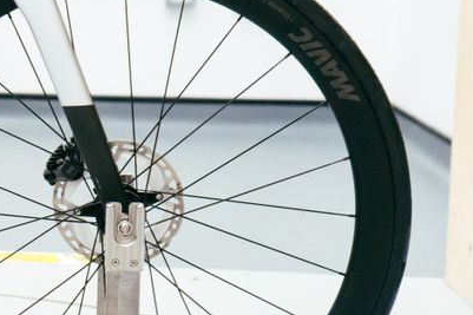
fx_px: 1720
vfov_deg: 10.4
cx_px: -241
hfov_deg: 14.6
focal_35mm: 131
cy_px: 64
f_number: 4.5
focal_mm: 41
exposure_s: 1/200
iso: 1600
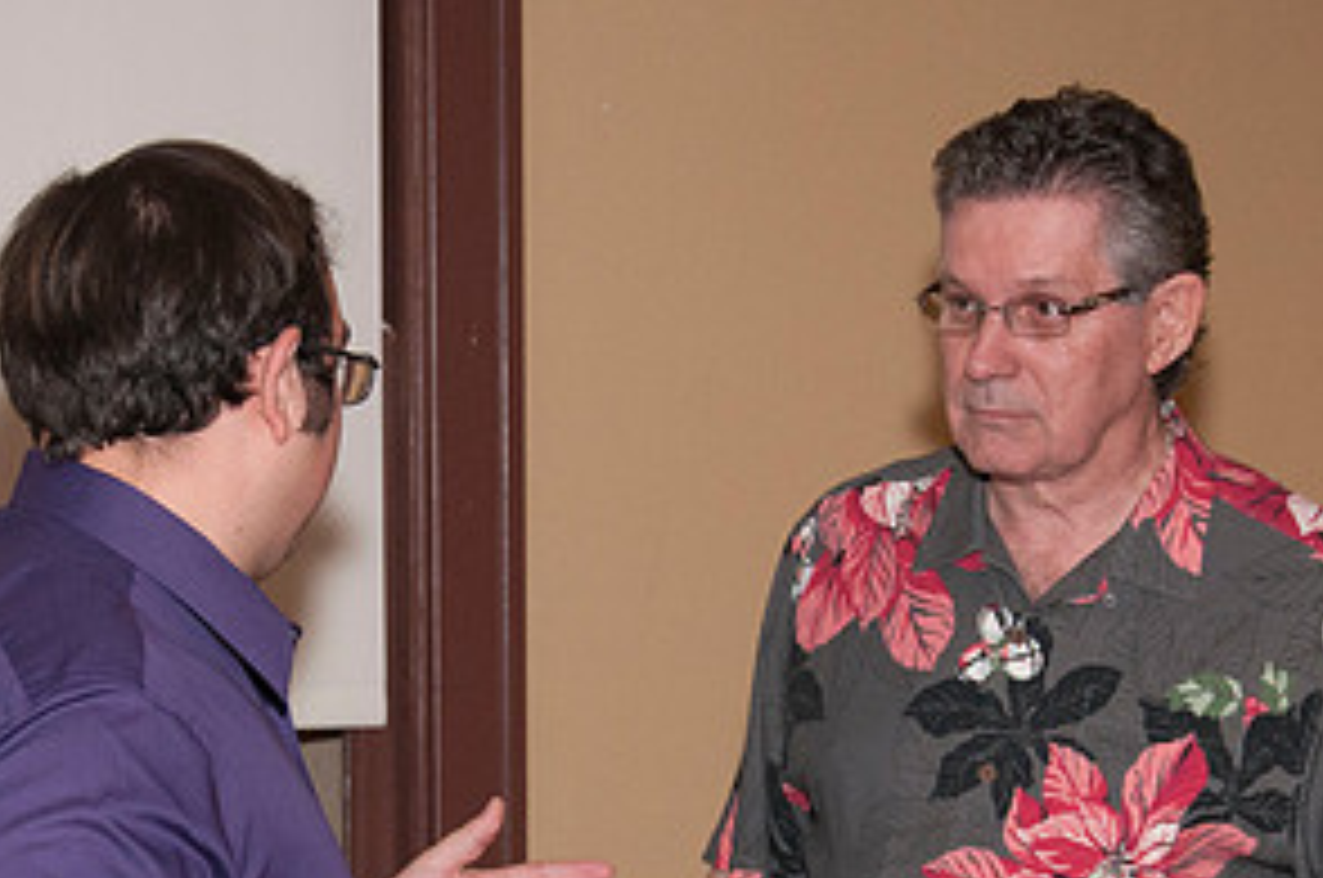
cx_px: 576
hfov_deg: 15.4
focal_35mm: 133
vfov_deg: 10.2
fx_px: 4880
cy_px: 718
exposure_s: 1/80
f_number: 5.6
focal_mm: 45
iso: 800
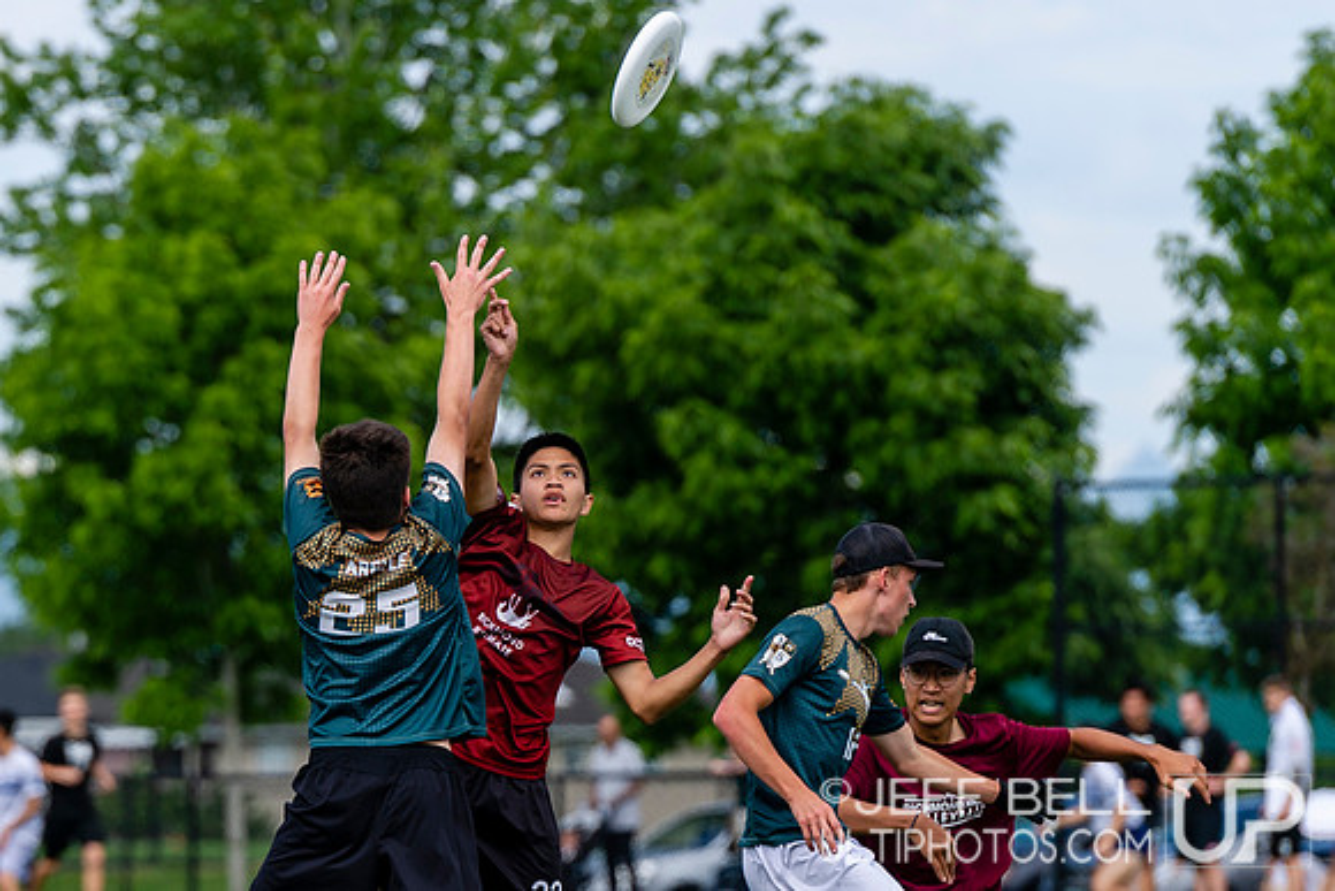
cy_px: 756
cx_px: 464
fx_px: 13734
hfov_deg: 5.6
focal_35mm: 370
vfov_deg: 3.7
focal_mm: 200
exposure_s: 1/1600
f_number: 4
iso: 200
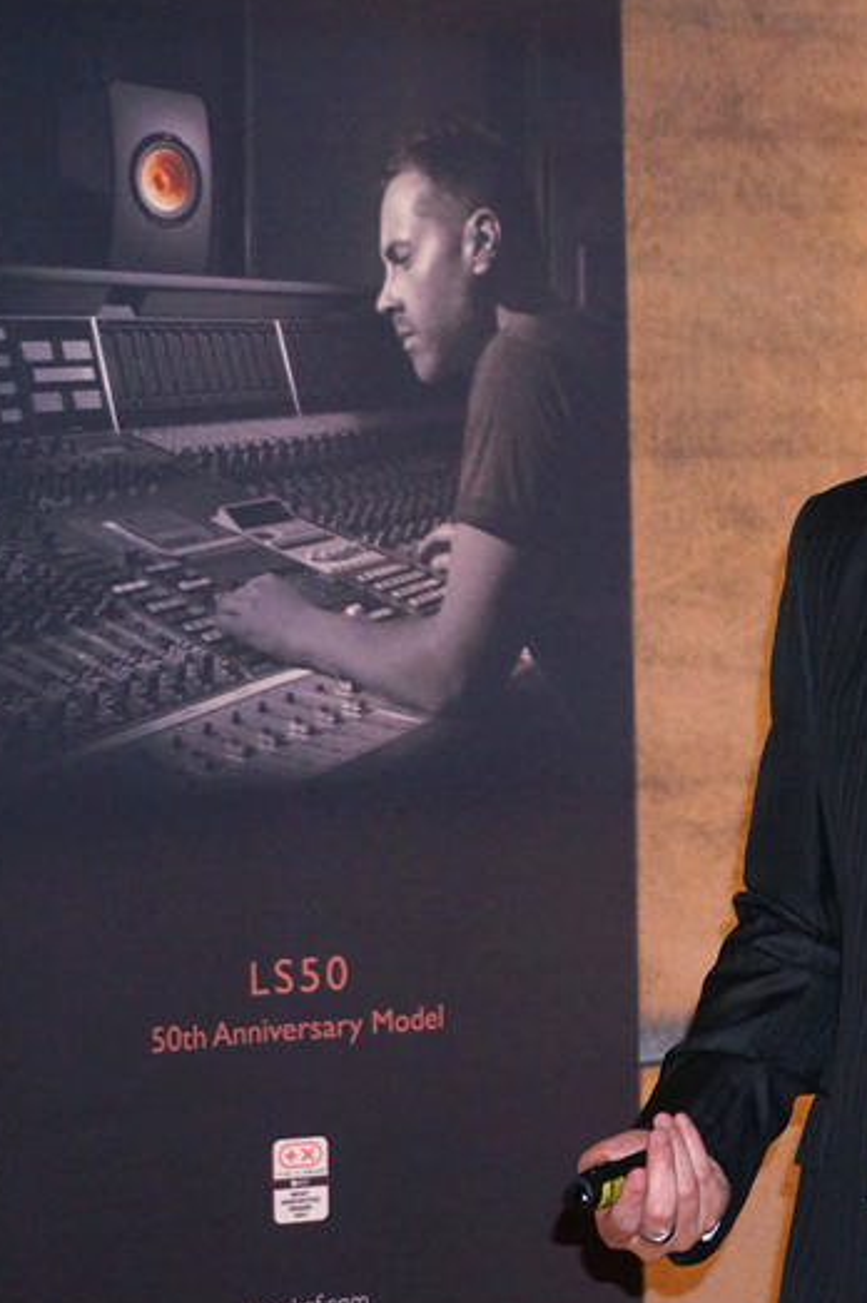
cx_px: 1104
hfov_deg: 10.4
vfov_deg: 15.9
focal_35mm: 129
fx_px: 4666
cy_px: 603
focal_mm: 50
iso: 1600
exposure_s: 1/60
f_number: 5.6
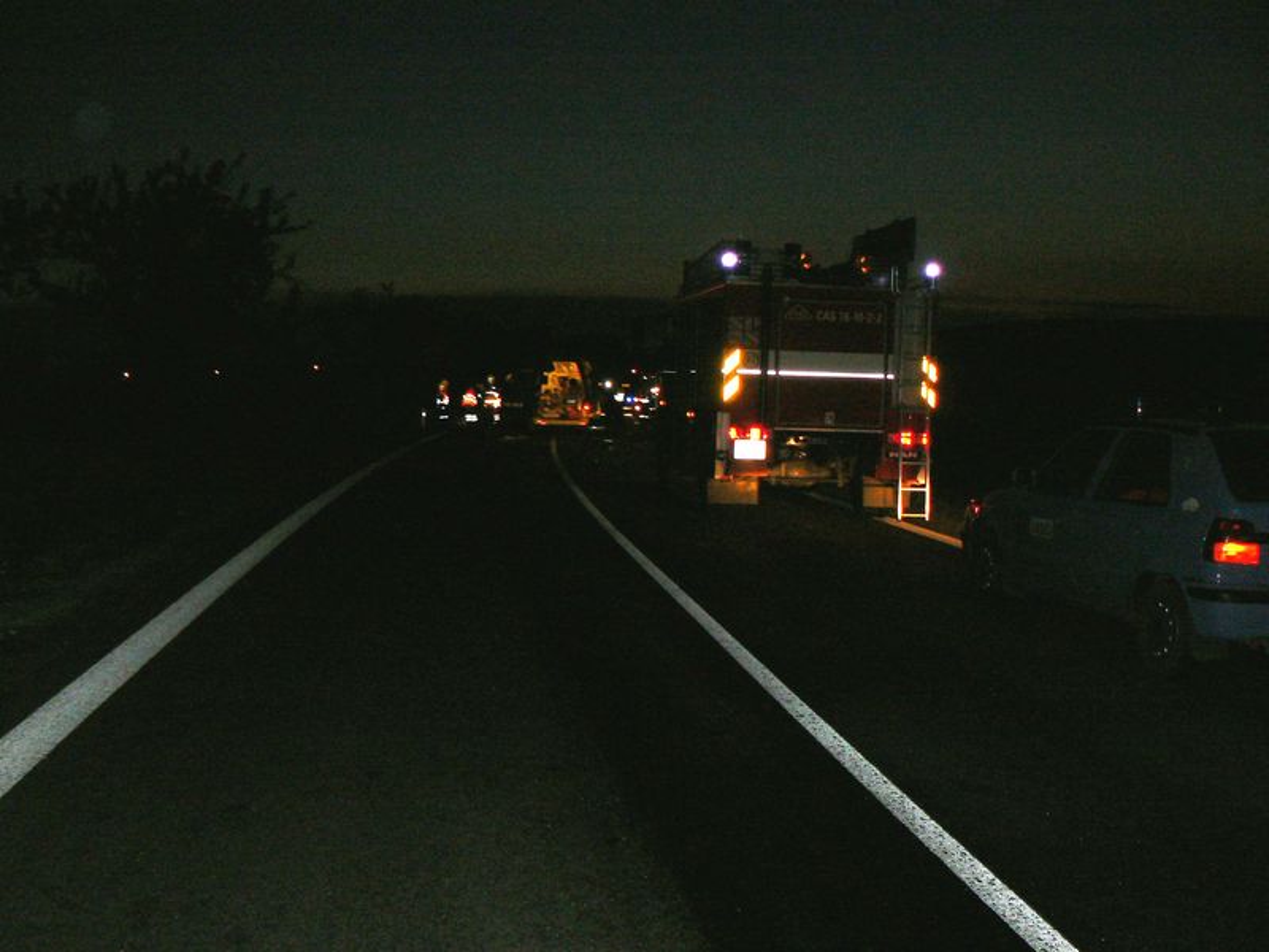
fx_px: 1320
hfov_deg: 51.4
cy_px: 476
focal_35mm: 36
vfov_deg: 39.7
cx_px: 634
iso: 100
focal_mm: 6
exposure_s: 1/30
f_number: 2.8
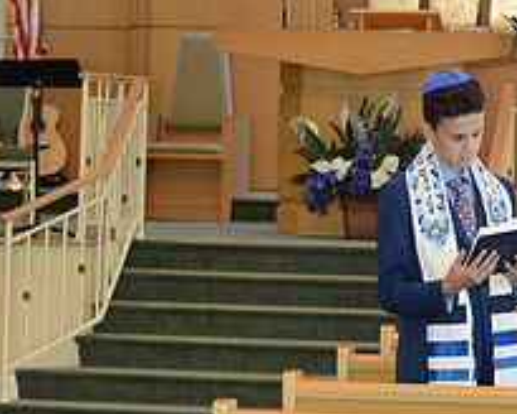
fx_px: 2846
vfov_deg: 8.1
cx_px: 463
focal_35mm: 186
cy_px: -245
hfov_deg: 10.3
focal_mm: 70
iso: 1250
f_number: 5.6
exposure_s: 1/80
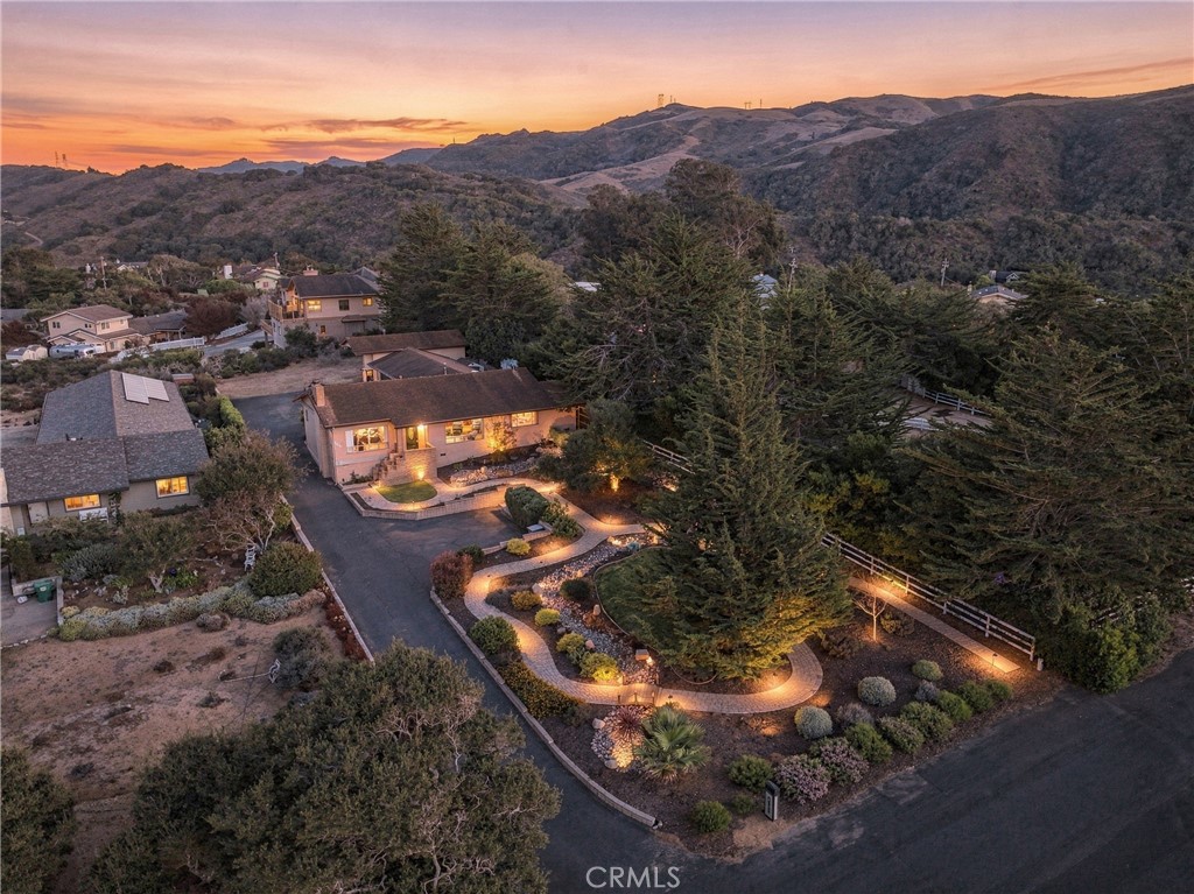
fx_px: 827
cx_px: 597
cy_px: 447
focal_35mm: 24
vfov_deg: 56.8
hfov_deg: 71.6
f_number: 2.8
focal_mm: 12.3
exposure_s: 1/6
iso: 950
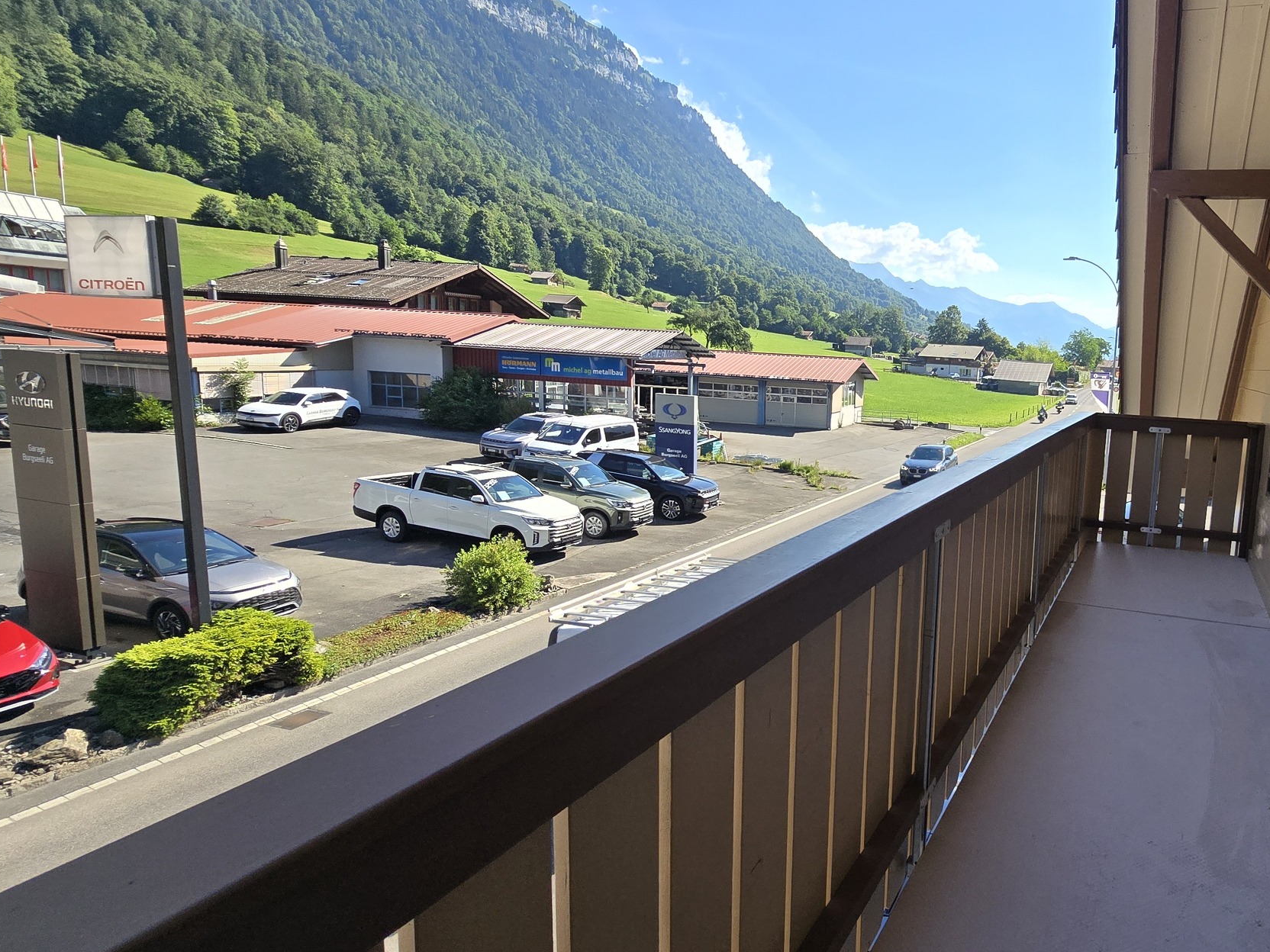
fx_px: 734
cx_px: 929
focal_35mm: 20
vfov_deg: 66.0
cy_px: 470
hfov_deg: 76.6
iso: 50
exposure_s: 1/1358
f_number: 2.2
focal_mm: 2.2
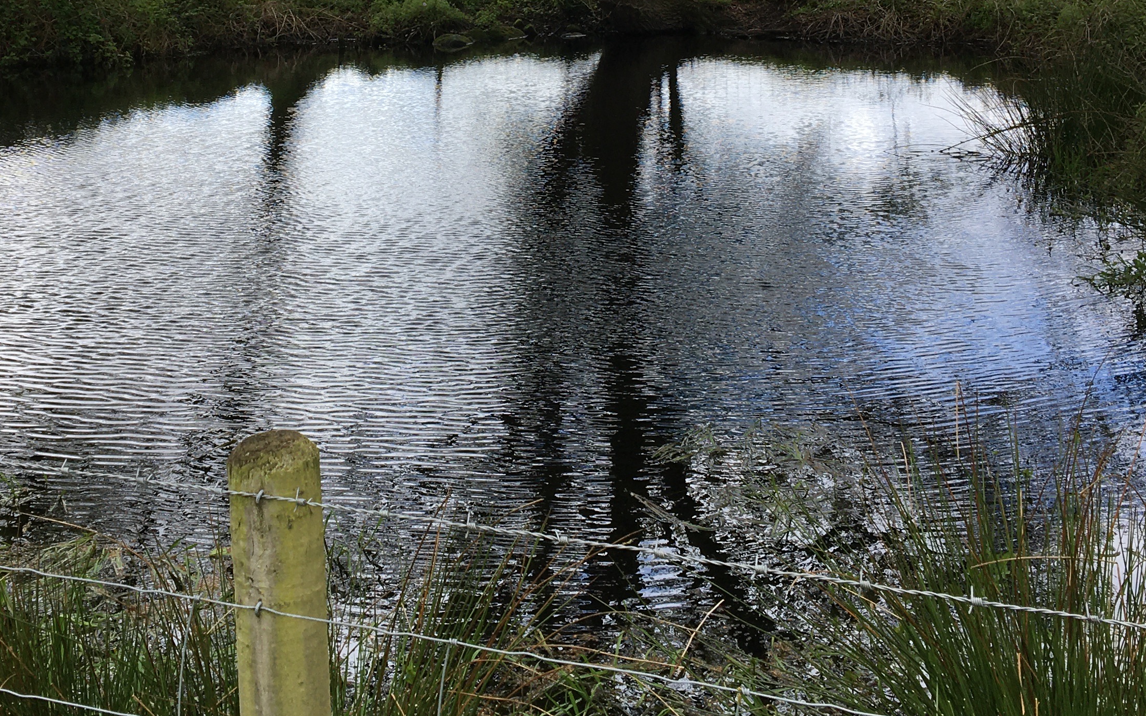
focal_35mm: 56
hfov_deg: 36.2
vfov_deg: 22.7
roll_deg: +1.1
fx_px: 1749
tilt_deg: -6.9
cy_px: 96
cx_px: 469
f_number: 2.2
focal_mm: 4.15
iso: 25
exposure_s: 1/513
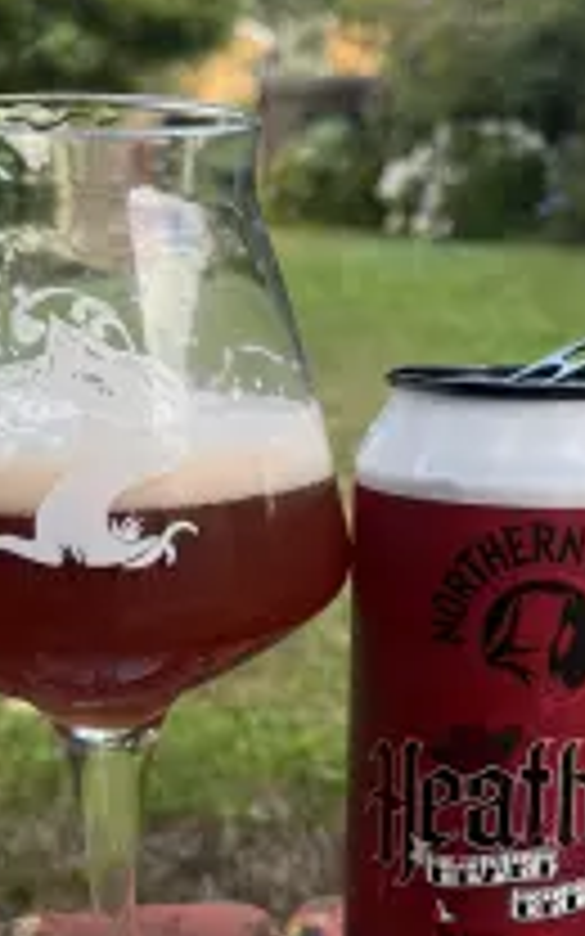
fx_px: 1352
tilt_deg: -12.5
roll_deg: +0.4
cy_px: 544
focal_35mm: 53
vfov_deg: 38.1
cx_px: 351
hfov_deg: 24.4
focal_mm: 5.1
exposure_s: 1/122
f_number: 1.6
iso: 50
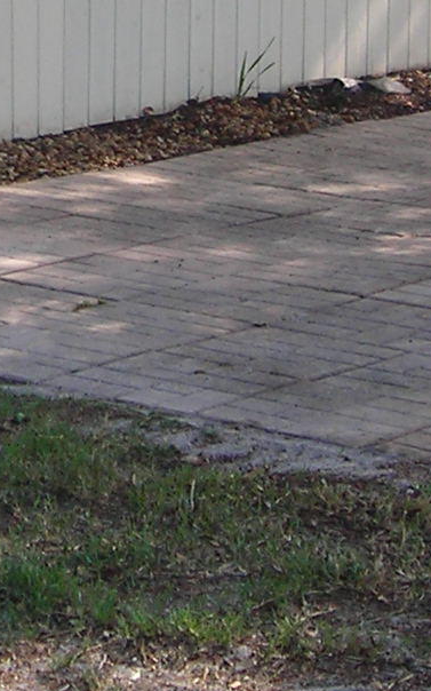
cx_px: -266
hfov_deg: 7.4
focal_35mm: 173
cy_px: -87
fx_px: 3254
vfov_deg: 11.9
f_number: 3.2
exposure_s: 1/130
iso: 50
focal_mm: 6.3
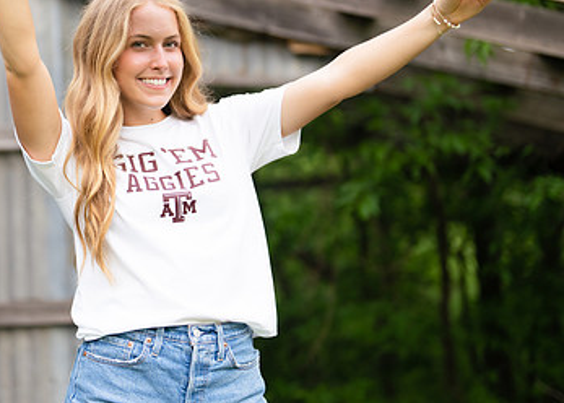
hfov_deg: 22.2
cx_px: 136
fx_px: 1426
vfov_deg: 16.0
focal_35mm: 89
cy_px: 120
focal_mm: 50
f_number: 1.2
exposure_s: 1/500
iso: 125
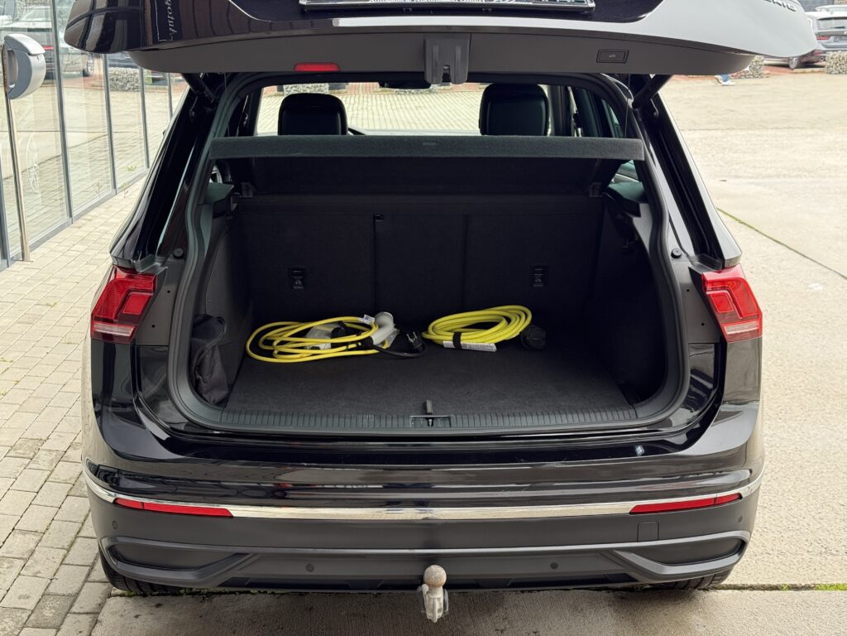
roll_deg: +0.4
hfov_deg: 39.7
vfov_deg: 30.3
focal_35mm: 48
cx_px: 424
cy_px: 318
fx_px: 1174
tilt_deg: -13.7
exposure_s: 1/268
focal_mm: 6.76
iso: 100
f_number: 1.78
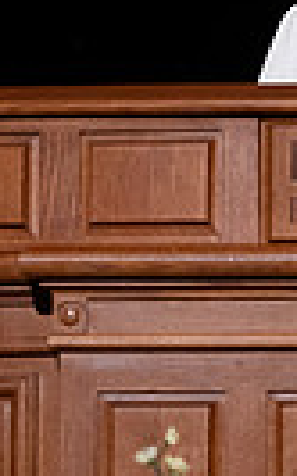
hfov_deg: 1.3
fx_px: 12615
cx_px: 425
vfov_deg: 2.2
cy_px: 62
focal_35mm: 973
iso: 1000
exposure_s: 1/500
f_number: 2.8
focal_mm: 200
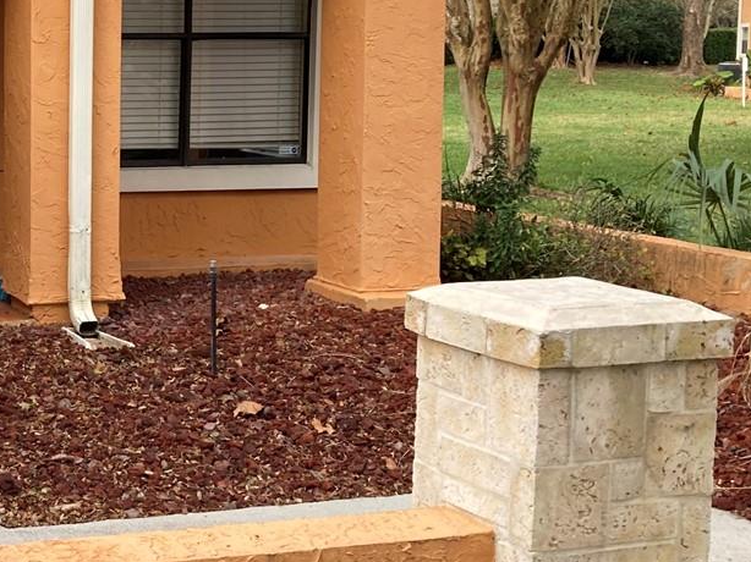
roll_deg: -0.5
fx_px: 1583
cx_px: 11
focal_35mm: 73
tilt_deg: -4.4
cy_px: 203
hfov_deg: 25.5
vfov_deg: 20.1
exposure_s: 1/322
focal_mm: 3.99
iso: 20
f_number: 1.8
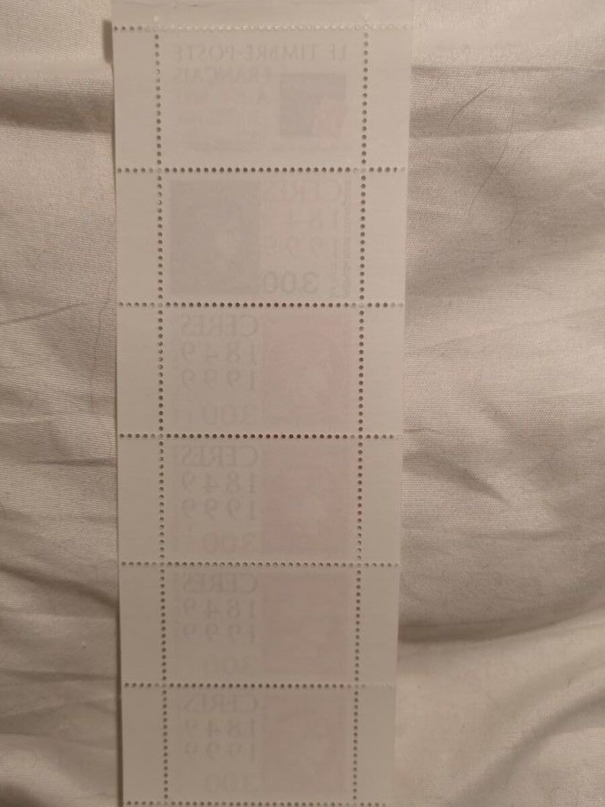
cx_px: 272
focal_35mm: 30
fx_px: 699
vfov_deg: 59.9
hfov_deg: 46.7
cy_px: 436
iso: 200
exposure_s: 1/33.3
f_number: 1.8
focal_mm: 3.95
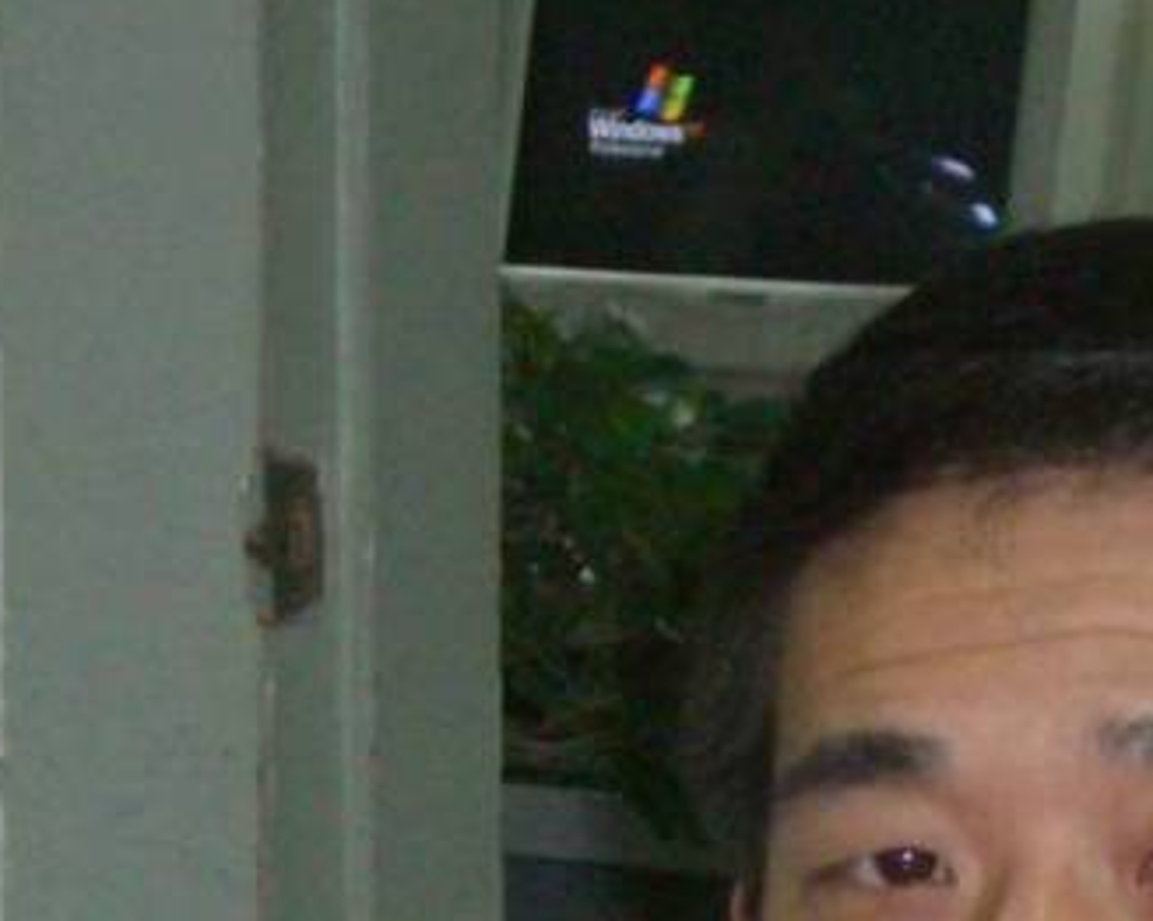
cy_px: 1308
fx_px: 11084
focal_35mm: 325
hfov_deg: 5.9
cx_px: 1311
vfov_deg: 4.7
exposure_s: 1/30
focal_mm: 16.3
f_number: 4.3
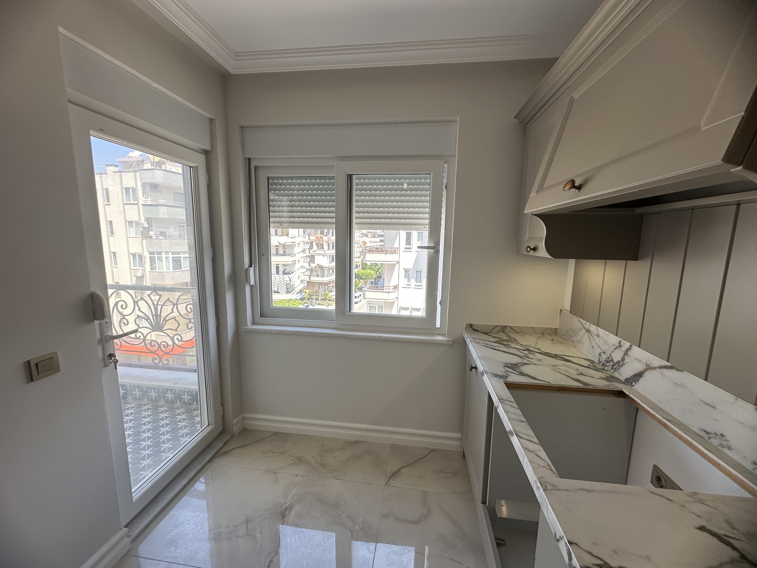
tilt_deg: -6.5
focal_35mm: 14
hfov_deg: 102.1
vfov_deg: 85.7
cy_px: 284
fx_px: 306
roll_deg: -0.8
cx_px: 378
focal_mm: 2.22
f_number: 2.2
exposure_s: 1/169
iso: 40
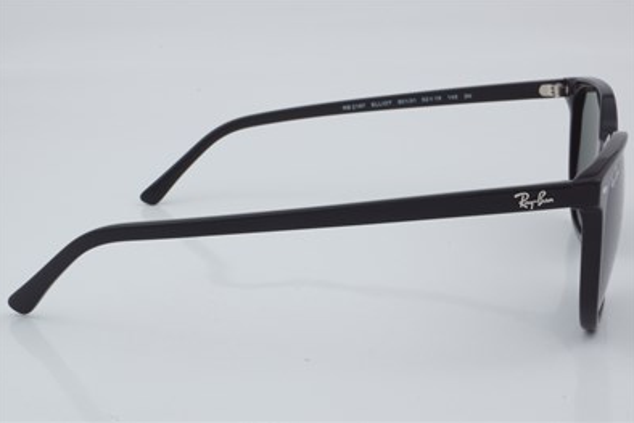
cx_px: 317
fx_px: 1339
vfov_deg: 18.0
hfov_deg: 26.6
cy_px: 211
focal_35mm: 76
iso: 100
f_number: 29
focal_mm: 50
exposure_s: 1/4
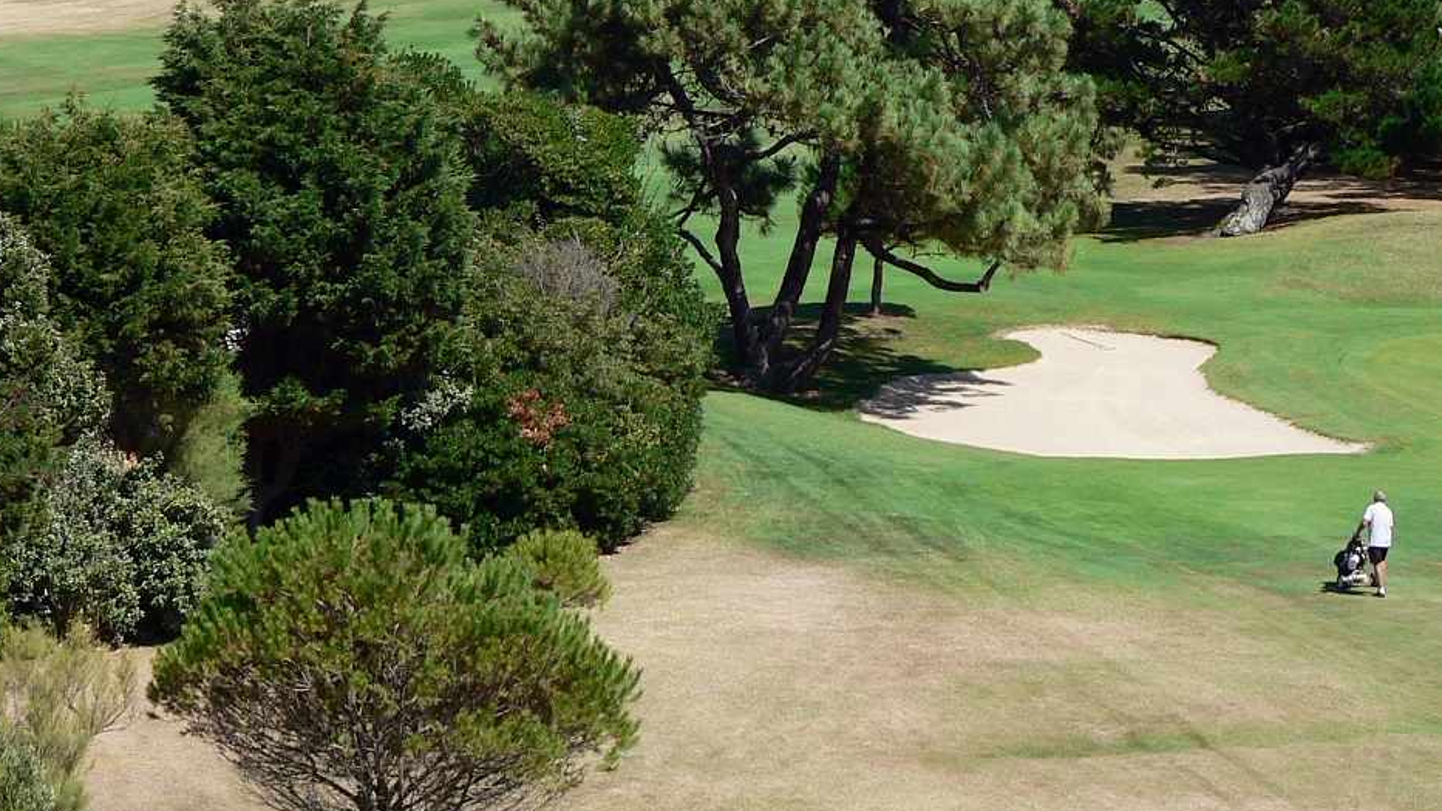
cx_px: 1005
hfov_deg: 8.3
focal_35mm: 261
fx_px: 9980
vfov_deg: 4.7
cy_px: 82
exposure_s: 1/500
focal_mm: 24.6
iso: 80
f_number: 4
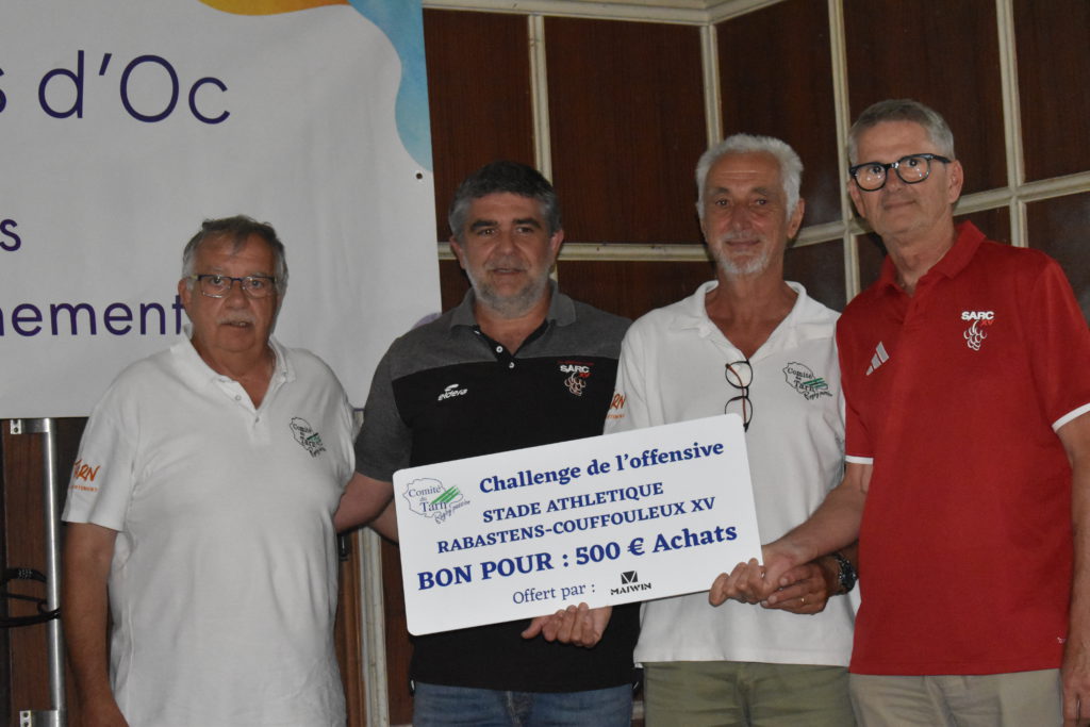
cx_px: 545
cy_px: 364
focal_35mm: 82
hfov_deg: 24.6
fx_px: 2498
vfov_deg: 16.6
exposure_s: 1/60
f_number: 5.6
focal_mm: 55
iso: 6400
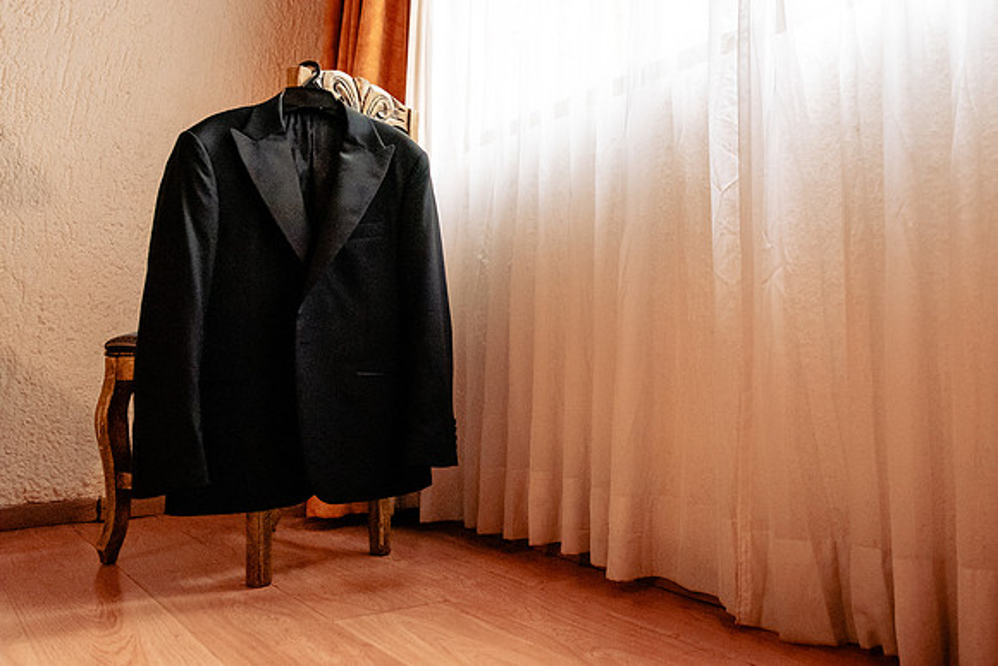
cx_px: 622
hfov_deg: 61.2
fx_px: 830
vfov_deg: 43.5
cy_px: 265
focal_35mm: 30
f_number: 3.5
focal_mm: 24
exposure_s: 1/100
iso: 6400
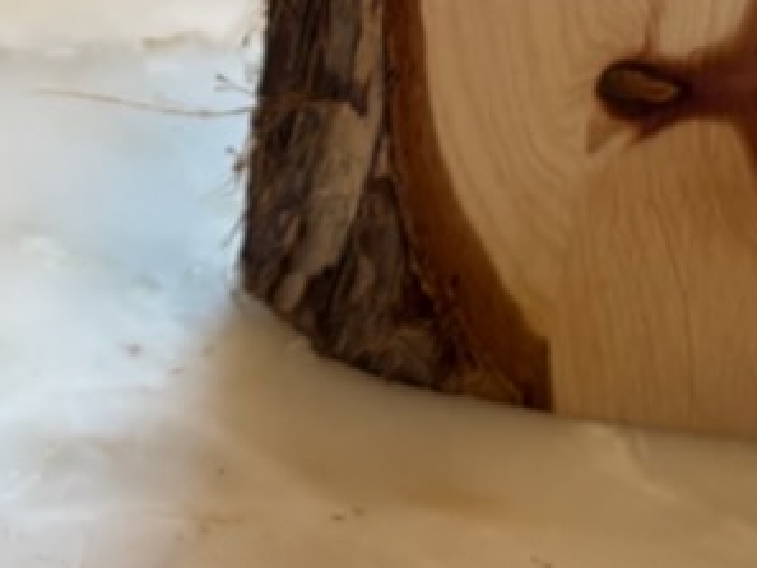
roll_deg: +2.6
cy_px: -275
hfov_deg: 17.3
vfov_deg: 12.6
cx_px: 102
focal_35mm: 112
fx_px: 2450
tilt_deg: -21.6
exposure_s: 1/60
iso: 100
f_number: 1.6
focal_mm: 5.96
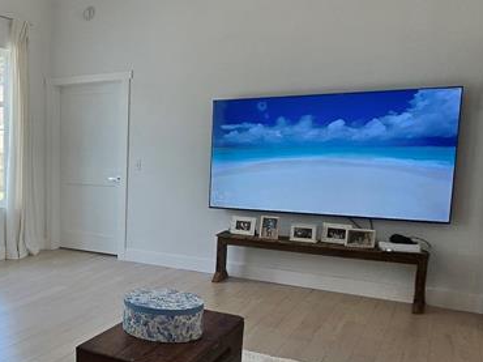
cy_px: 209
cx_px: -12
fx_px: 502
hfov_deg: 43.2
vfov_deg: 39.5
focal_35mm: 36
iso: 64
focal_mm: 2.2
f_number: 2.2
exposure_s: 1/120
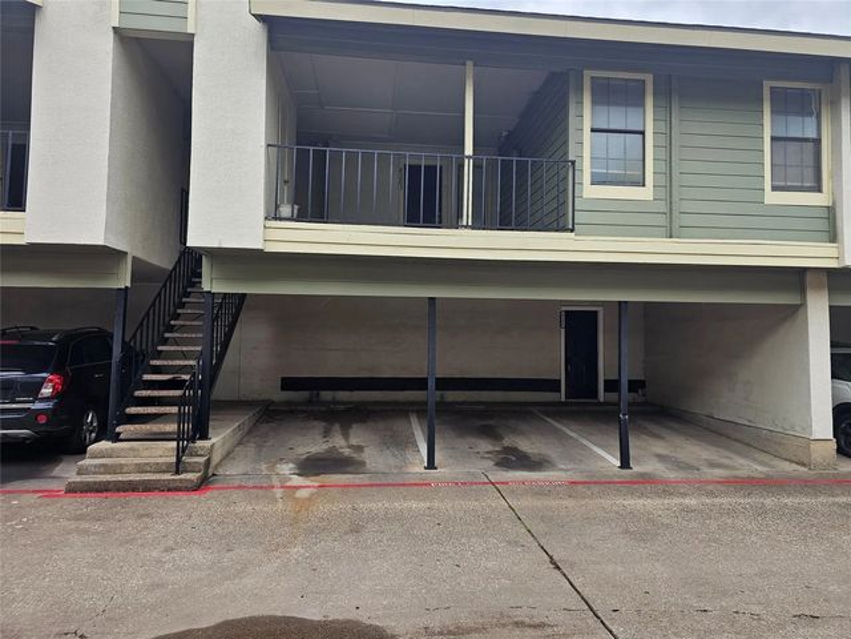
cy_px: 320
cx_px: 426
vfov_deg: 58.9
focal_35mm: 23
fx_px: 565
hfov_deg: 73.9
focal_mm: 6.3
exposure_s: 1/221
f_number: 1.7
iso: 20
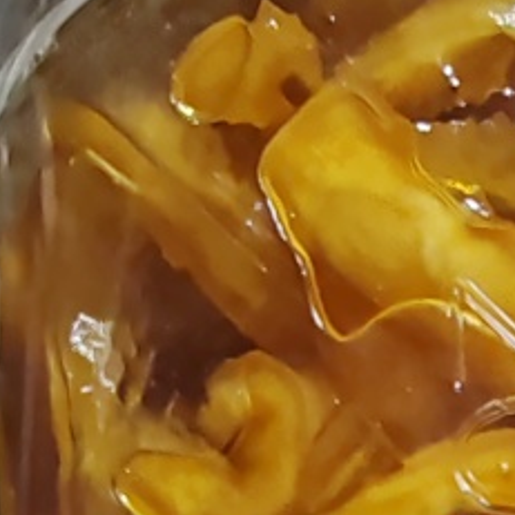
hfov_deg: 15.3
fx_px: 1784
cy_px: 886
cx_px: 758
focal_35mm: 106
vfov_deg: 14.7
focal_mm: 1.96
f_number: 2.2
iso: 500
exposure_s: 1/25
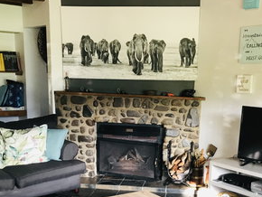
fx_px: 409
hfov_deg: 35.4
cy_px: 185
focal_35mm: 54
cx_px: 151
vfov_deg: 26.0
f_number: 1.8
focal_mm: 3.99
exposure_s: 1/17
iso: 50
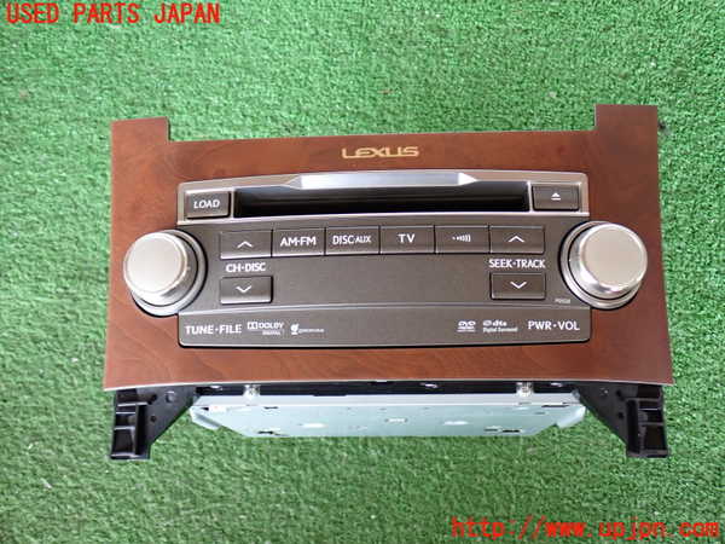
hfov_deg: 51.4
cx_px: 362
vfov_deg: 39.7
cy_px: 272
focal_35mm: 36
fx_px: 754
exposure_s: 1/40
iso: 250
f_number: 2.5
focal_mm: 6.37
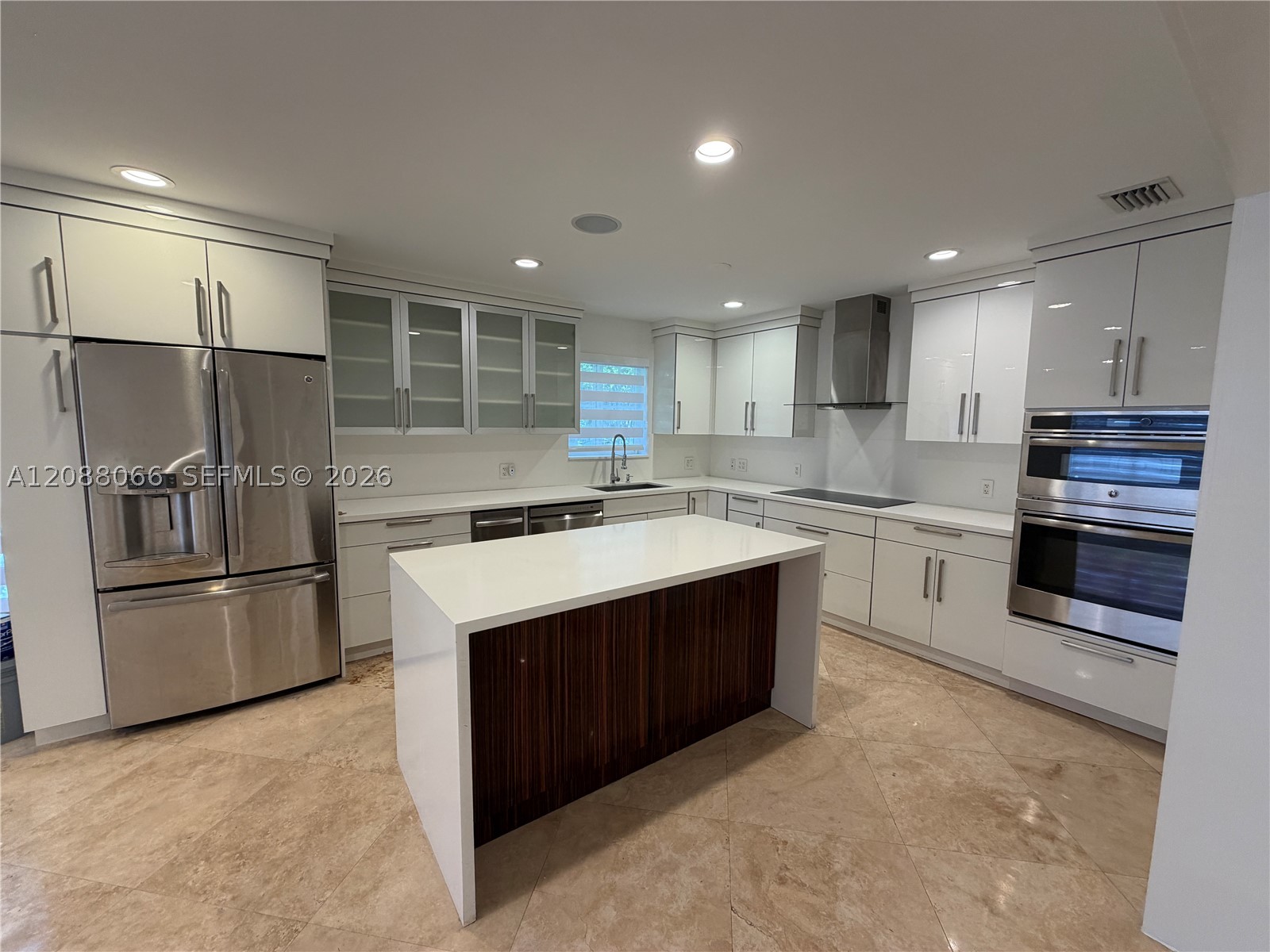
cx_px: 635
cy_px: 476
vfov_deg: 85.7
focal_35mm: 14
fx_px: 514
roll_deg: -0.7
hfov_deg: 102.1
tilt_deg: -6.1
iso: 160
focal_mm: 2.22
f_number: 2.2
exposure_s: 1/120
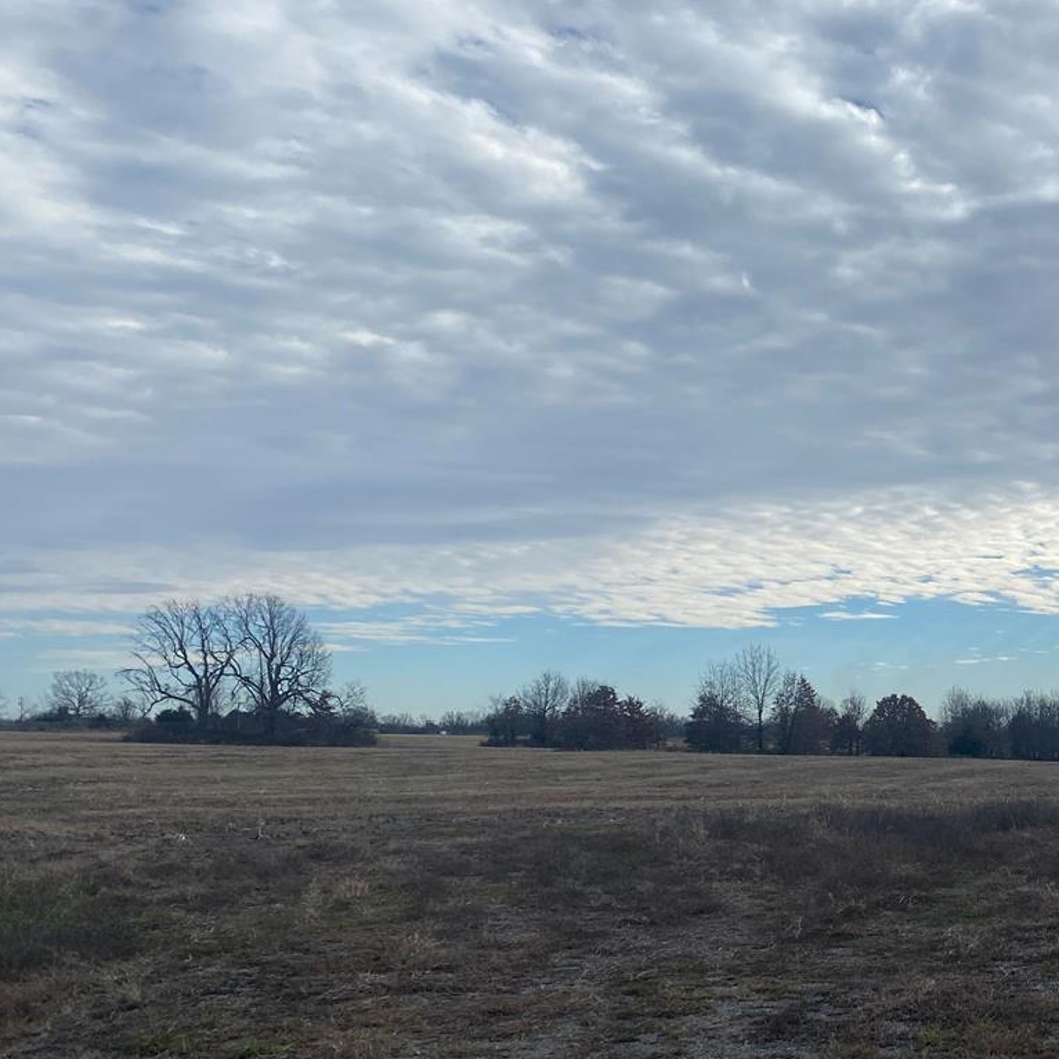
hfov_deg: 32.2
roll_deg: -0.1
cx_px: 1085
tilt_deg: +0.6
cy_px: 651
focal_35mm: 48
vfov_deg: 35.2
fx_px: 1661
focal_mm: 4.25
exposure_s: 1/4444
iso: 32
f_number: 1.8
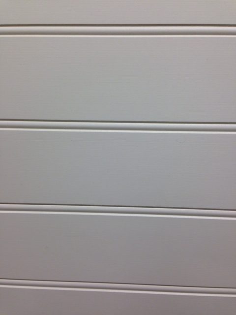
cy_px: 158
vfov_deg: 55.4
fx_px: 300
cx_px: 118
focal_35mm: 33
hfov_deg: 42.9
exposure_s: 1/40
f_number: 2.4
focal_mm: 4.13
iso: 50
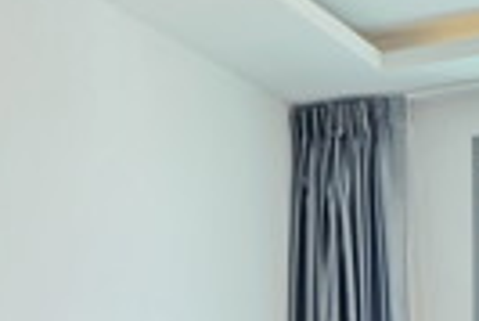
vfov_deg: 12.2
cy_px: 465
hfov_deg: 17.8
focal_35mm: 108
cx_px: -119
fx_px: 1439
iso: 400
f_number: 3.5
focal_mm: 16
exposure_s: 1/120
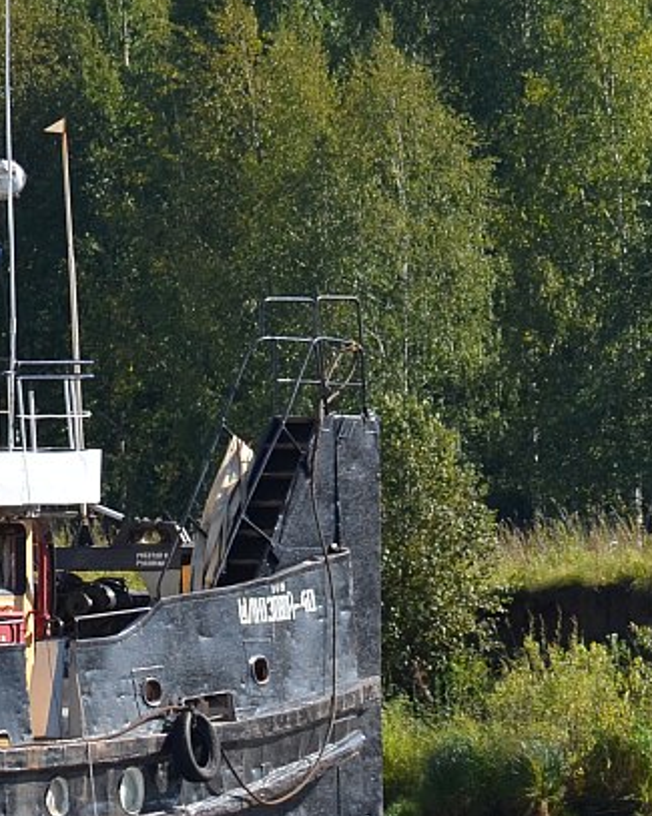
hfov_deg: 2.2
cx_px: -564
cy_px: 194
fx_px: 16897
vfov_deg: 2.8
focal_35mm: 700
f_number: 10
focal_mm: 135
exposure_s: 1/400
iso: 200
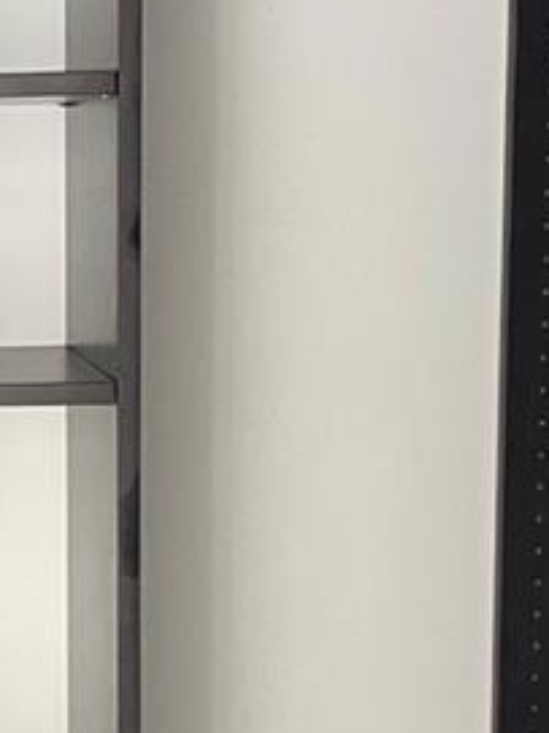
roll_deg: +2.5
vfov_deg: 17.0
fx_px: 2434
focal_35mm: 115
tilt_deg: -8.1
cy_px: 576
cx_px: -254
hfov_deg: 12.3
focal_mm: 4.2
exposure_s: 1/60
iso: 320
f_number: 1.6
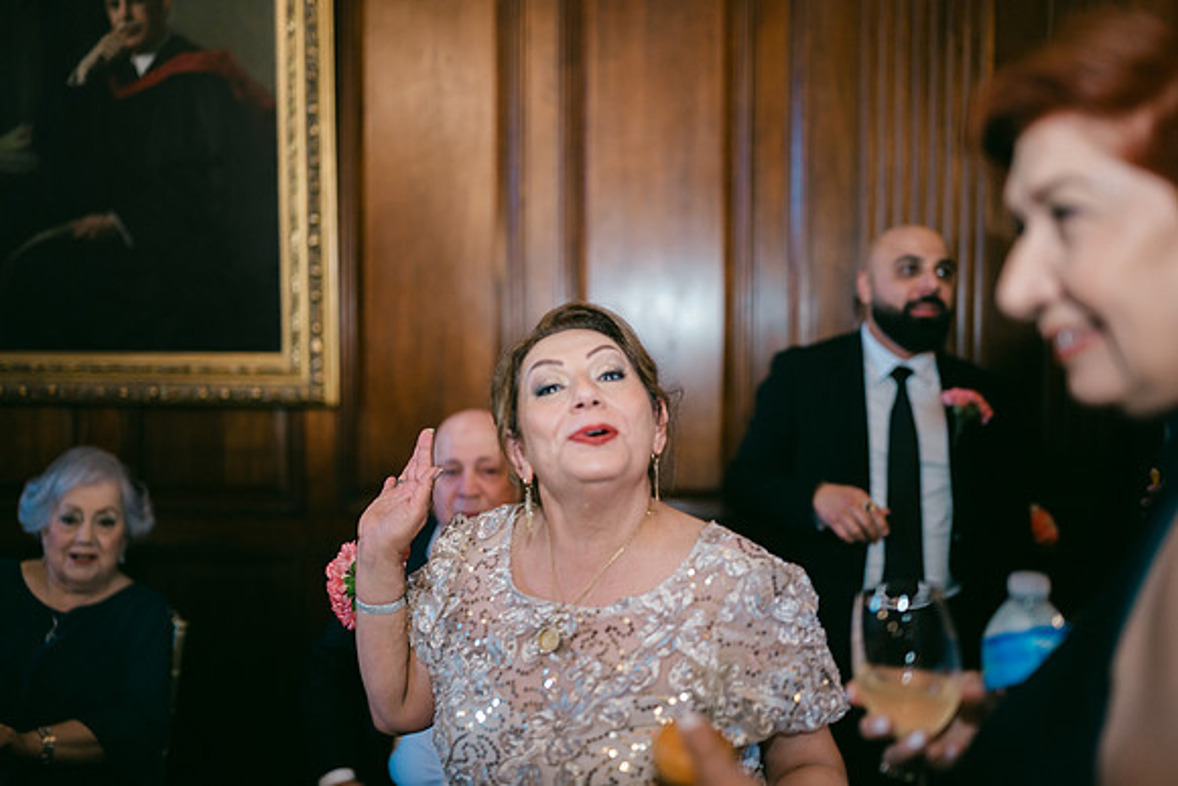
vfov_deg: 37.9
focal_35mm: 35
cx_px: 589
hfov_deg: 54.4
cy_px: 393
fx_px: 1145
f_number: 1.2
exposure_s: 1/125
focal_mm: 35
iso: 200
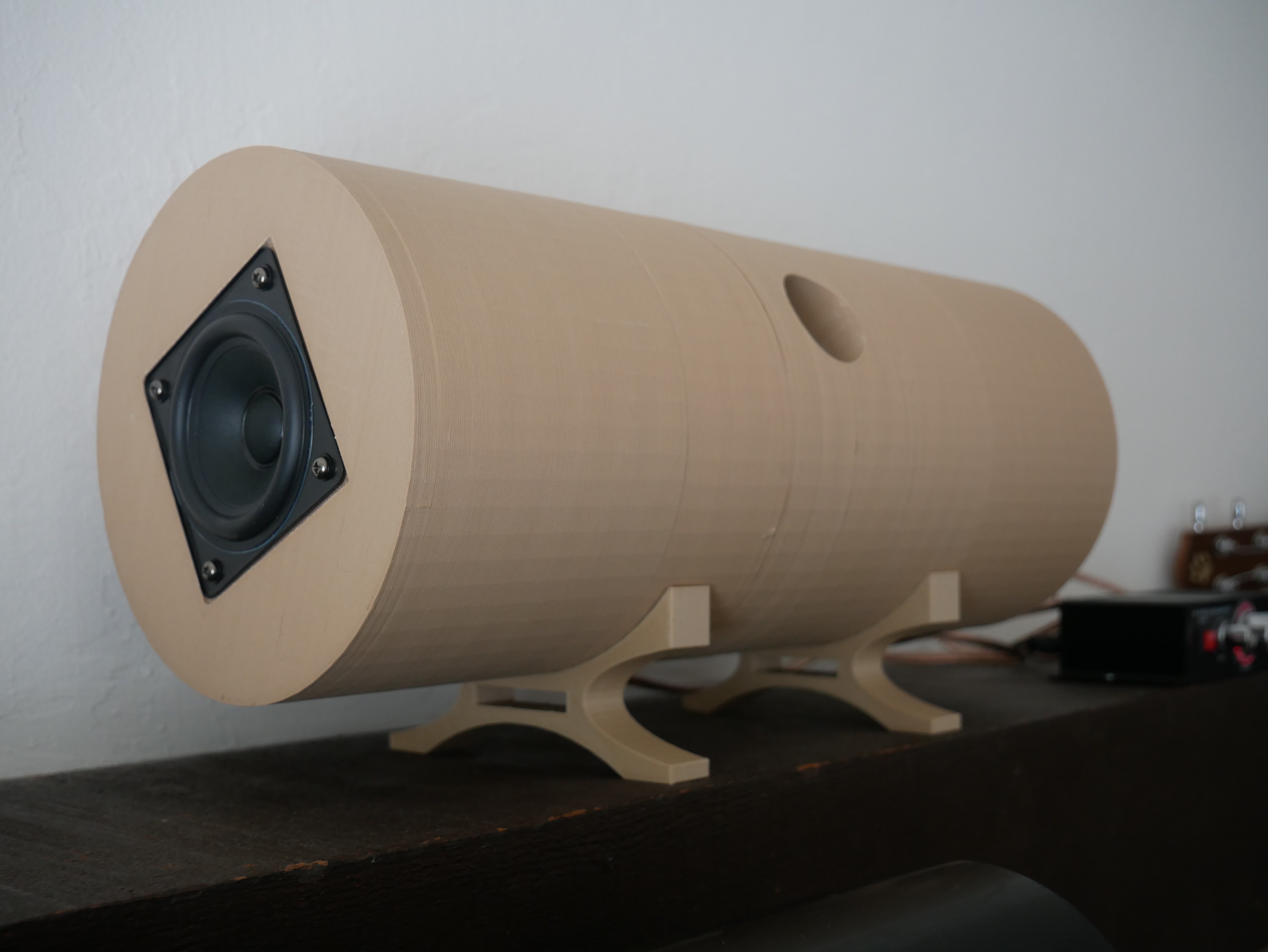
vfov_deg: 32.9
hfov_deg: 42.9
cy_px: 476
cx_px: 634
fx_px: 1612
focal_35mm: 44
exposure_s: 1/60
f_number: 4.2
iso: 500
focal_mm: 22
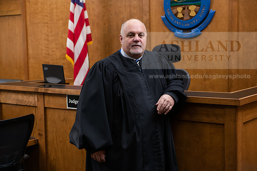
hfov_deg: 32.4
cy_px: 86
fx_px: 443
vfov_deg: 21.9
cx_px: 128
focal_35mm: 62
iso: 1250
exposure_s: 1/200
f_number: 4
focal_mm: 62
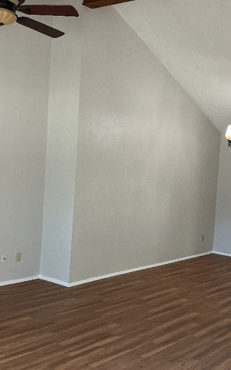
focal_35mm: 45
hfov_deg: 28.2
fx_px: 454
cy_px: 198
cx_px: 172
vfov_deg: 44.3
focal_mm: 3
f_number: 1.8
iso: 100
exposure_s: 1/60
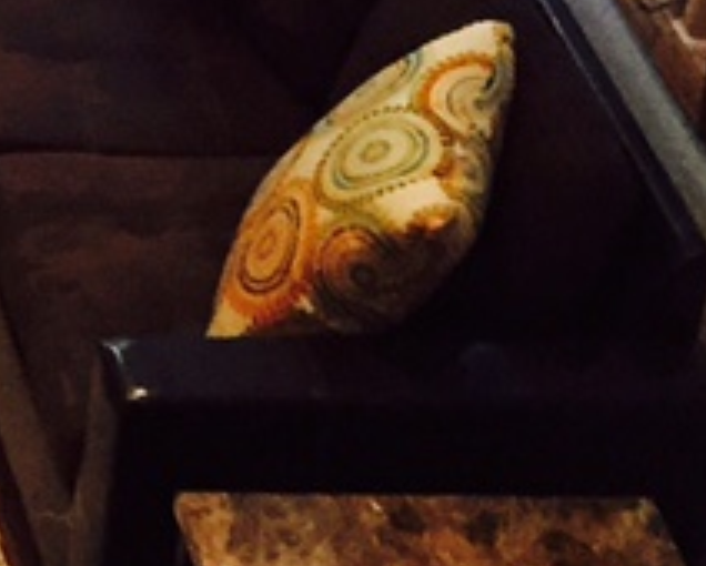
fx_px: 3576
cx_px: -1096
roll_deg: +2.1
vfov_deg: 8.5
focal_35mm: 171
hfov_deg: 9.7
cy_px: -613
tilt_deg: -27.6
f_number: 2.2
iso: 200
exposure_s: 1/30
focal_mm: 4.15
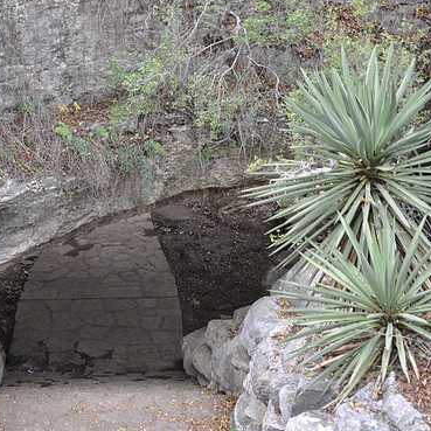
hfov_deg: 22.6
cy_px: 217
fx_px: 1071
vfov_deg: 22.8
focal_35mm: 76
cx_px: 120
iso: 800
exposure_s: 1/60
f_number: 4.5
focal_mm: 38
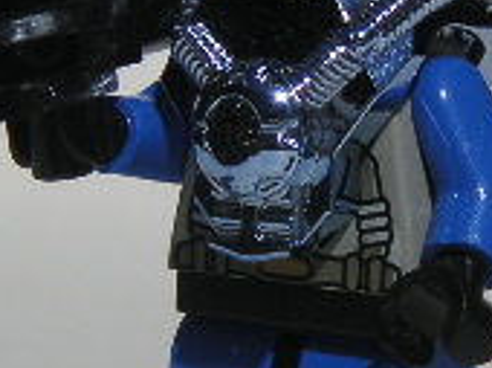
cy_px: 58
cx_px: 263
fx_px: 3009
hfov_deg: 9.3
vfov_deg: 7.0
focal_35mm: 212
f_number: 6.7
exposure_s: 1/750
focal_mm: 9.3
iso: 50
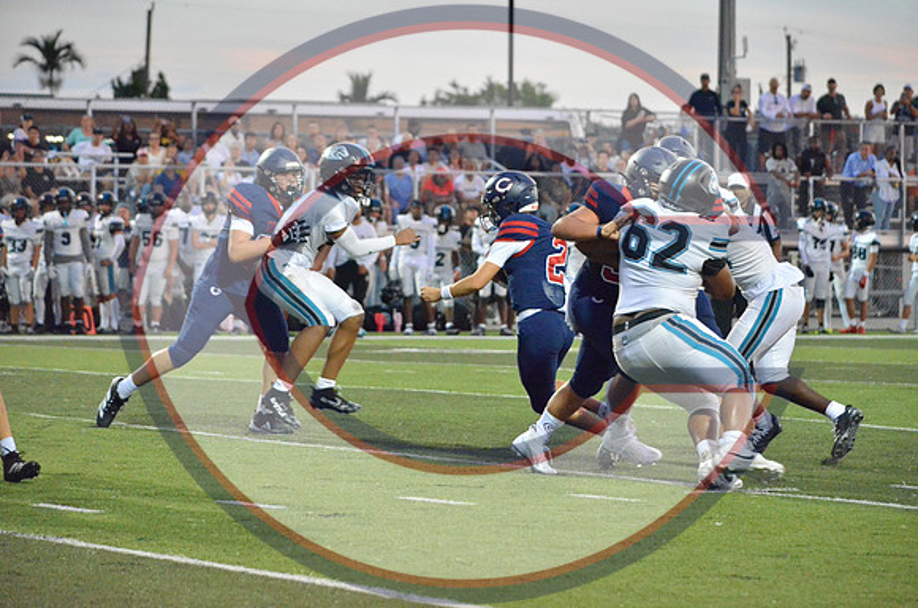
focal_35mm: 180
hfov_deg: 11.4
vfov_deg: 7.6
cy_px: 304
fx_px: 4580
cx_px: 459
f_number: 4.8
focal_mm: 120
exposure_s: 1/500
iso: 6400
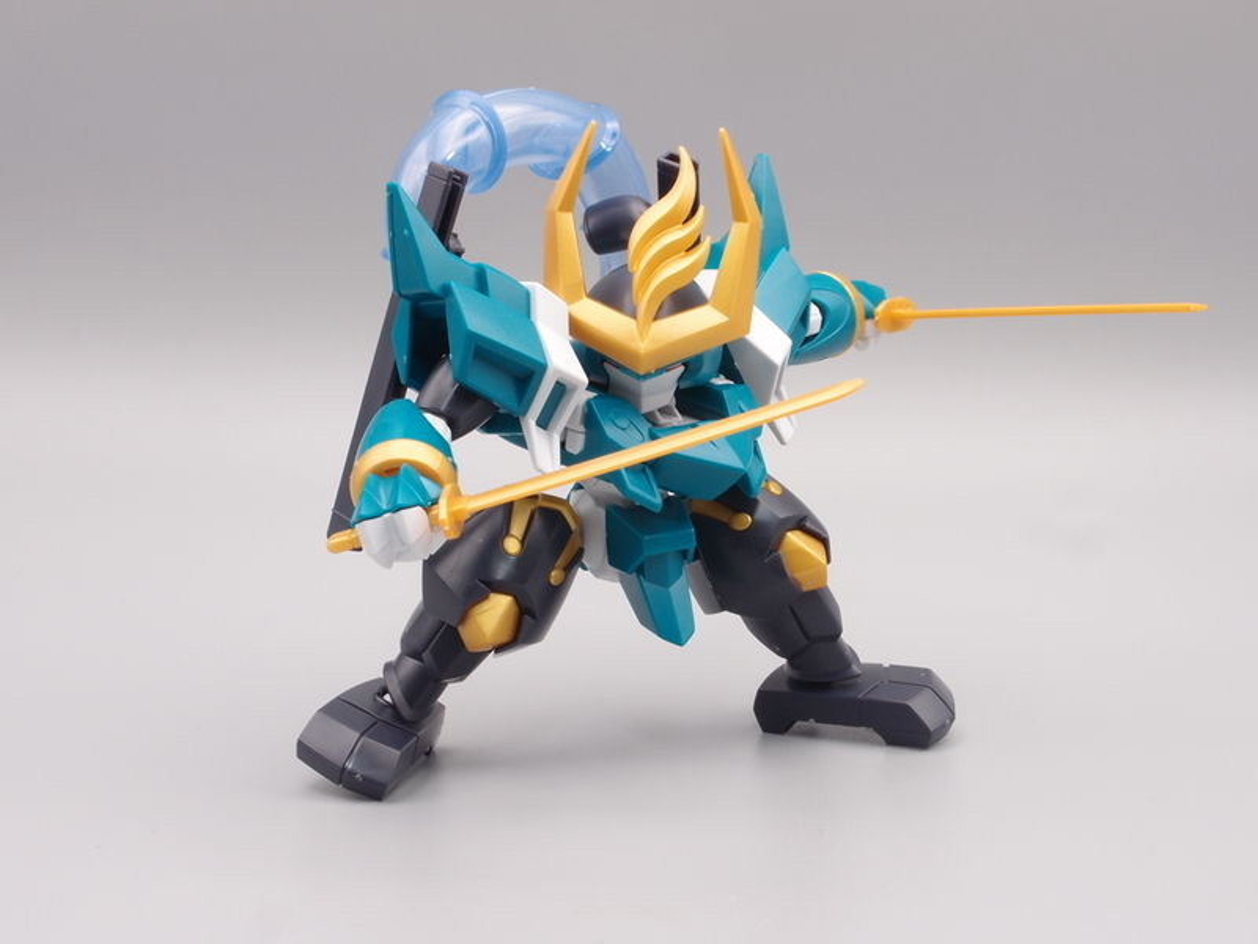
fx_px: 2180
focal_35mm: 60
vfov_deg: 24.4
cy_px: 472
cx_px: 629
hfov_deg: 32.2
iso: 100
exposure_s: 1/5
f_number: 8
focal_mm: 12.88
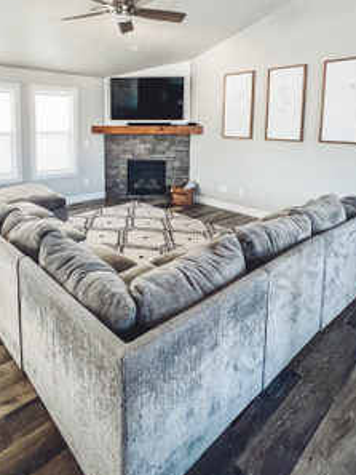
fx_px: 288
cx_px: 131
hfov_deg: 62.5
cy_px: 154
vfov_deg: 76.2
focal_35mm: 21
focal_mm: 1.57
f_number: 1.8
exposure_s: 1/120
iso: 250
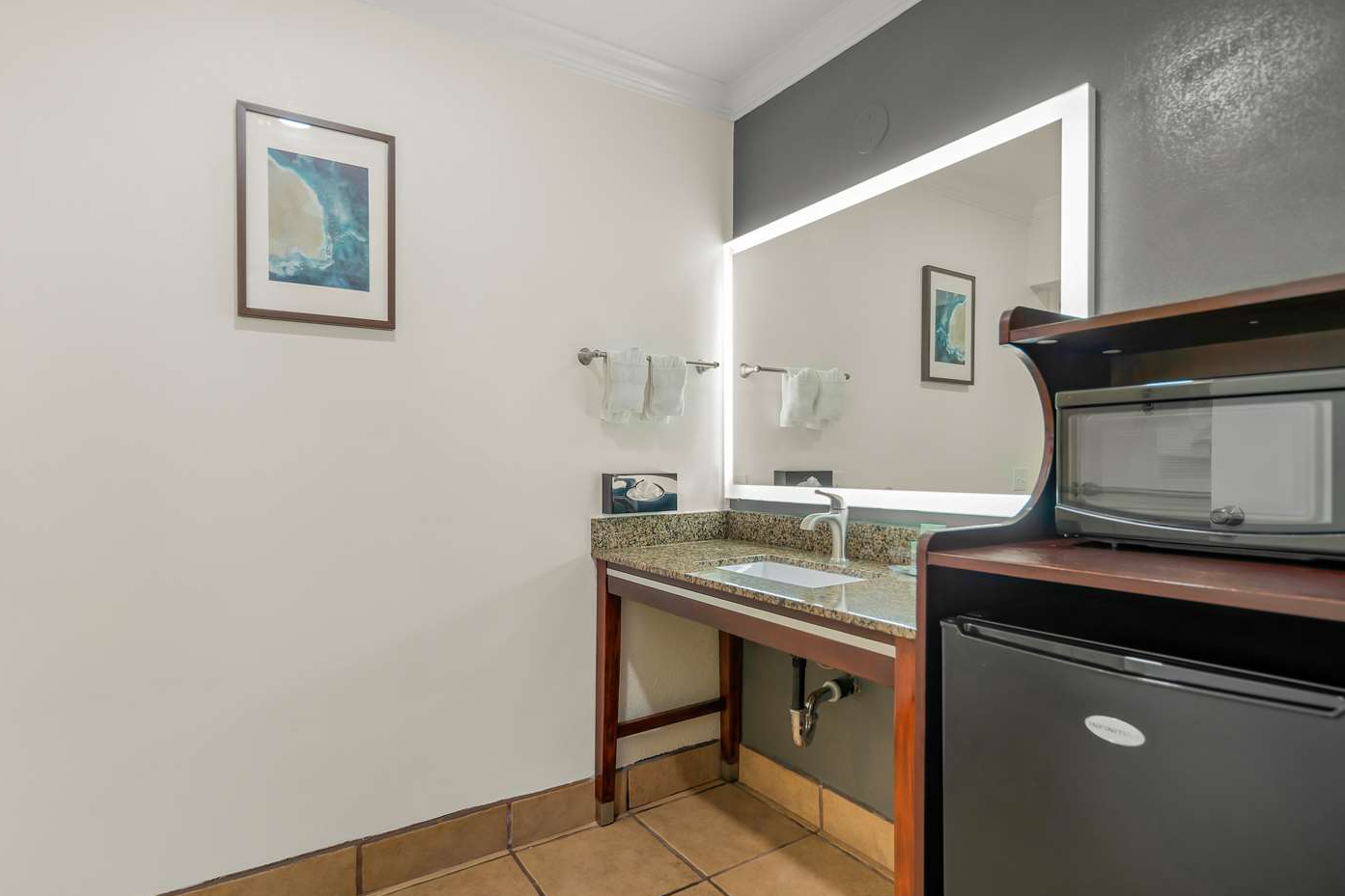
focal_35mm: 14
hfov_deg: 104.2
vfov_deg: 81.1
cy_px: 420
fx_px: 523
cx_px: 666
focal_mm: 13
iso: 500
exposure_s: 1/640
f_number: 9
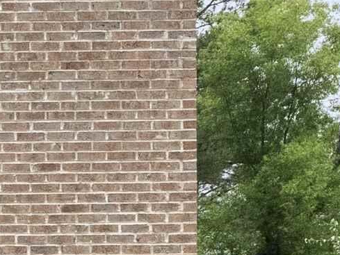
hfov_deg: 7.9
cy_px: 231
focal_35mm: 226
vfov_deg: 6.6
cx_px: -551
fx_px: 2220
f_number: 8
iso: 400
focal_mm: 18
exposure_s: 1/160
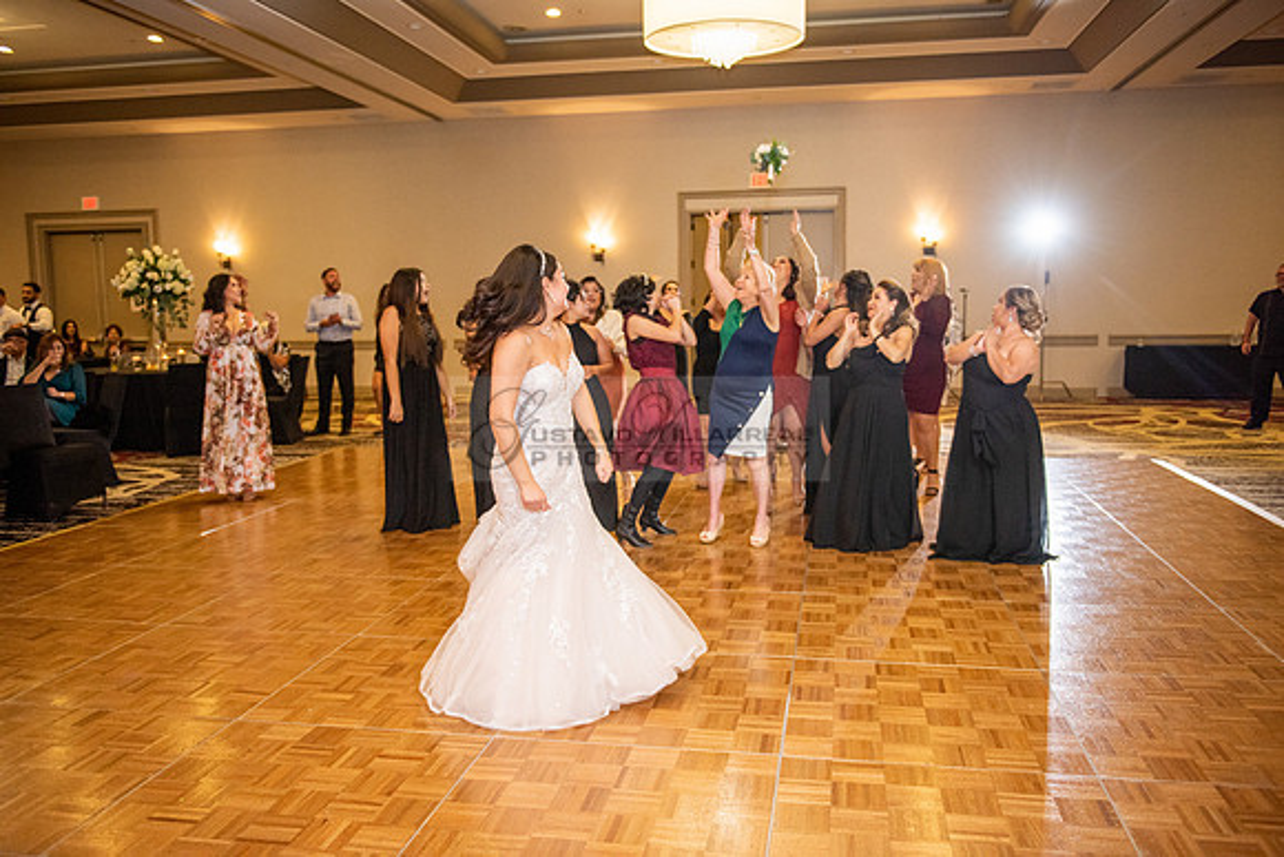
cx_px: 642
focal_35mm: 31
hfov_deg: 60.3
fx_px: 1106
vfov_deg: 42.3
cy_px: 428
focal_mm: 31
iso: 1600
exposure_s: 1/250
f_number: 2.8
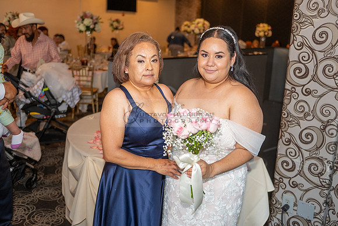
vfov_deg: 36.9
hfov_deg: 53.1
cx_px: 169
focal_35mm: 36
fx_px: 338
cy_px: 113
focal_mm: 36
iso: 1000
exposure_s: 1/200
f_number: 2.8
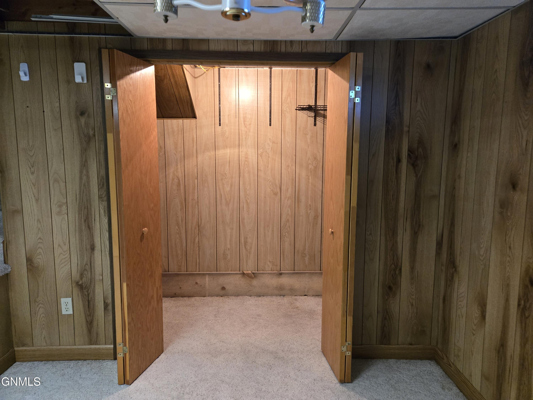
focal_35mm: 23
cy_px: 200
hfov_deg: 73.9
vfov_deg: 58.9
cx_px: 266
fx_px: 354
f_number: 1.8
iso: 800
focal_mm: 5.4
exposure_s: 1/120
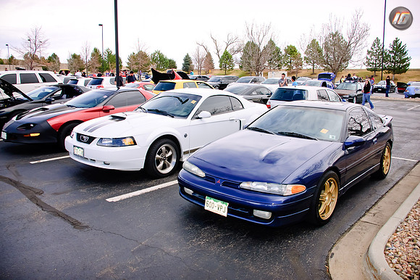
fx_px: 350
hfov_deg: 62.0
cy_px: 140
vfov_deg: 43.6
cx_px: 210
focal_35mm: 30
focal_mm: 20
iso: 200
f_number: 7.1
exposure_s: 1/160
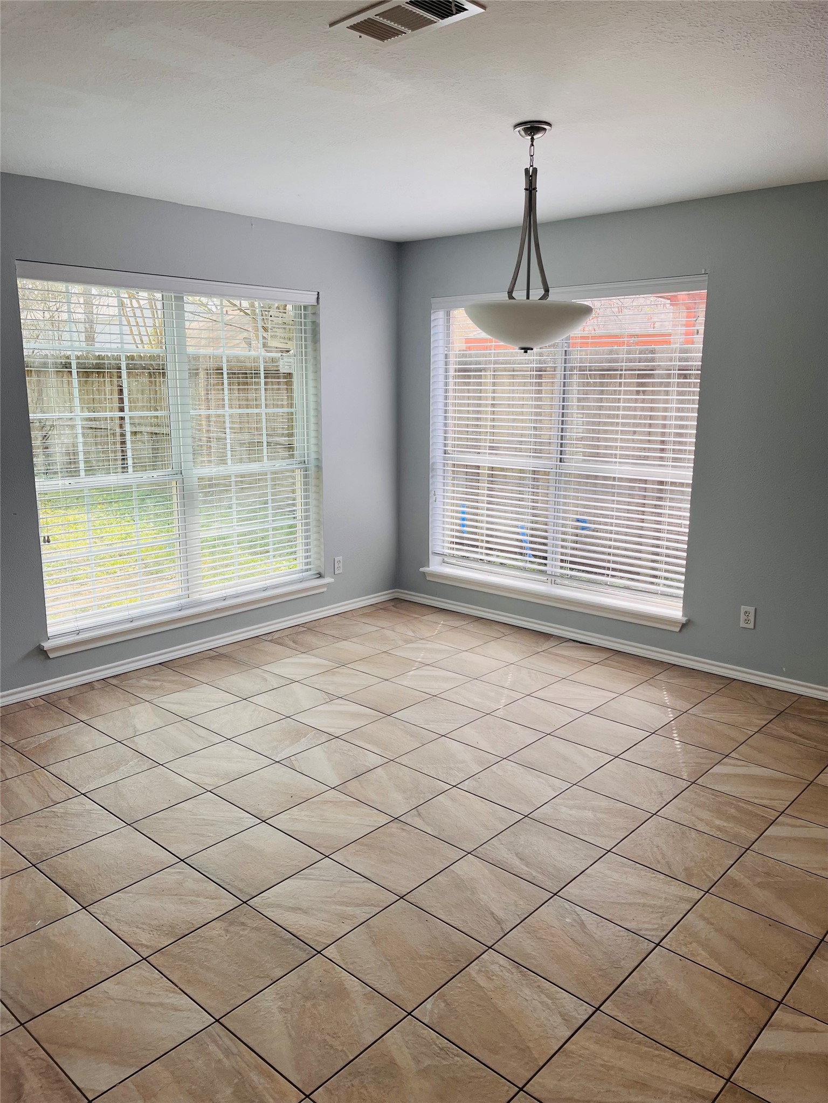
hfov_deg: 53.1
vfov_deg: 67.3
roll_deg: +0.1
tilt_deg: -13.7
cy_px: 552
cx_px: 414
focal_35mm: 26
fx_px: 829
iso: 50
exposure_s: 1/369
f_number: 1.6
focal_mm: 5.1
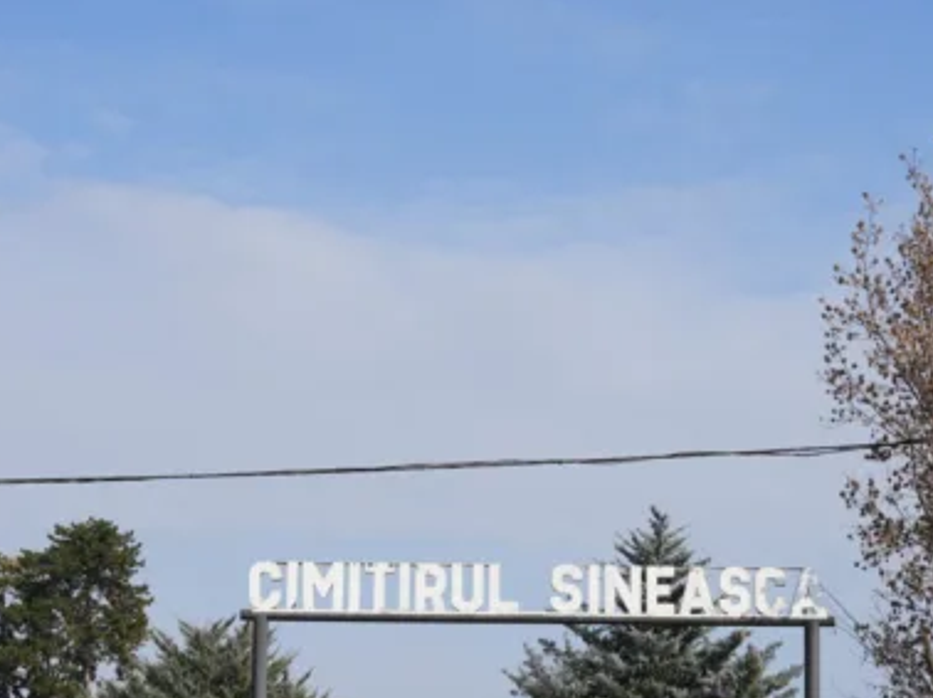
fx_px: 1966
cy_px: 837
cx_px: 513
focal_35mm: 73
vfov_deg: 19.0
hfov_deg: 26.7
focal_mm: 28
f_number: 3.5
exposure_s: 1/1600
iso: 100
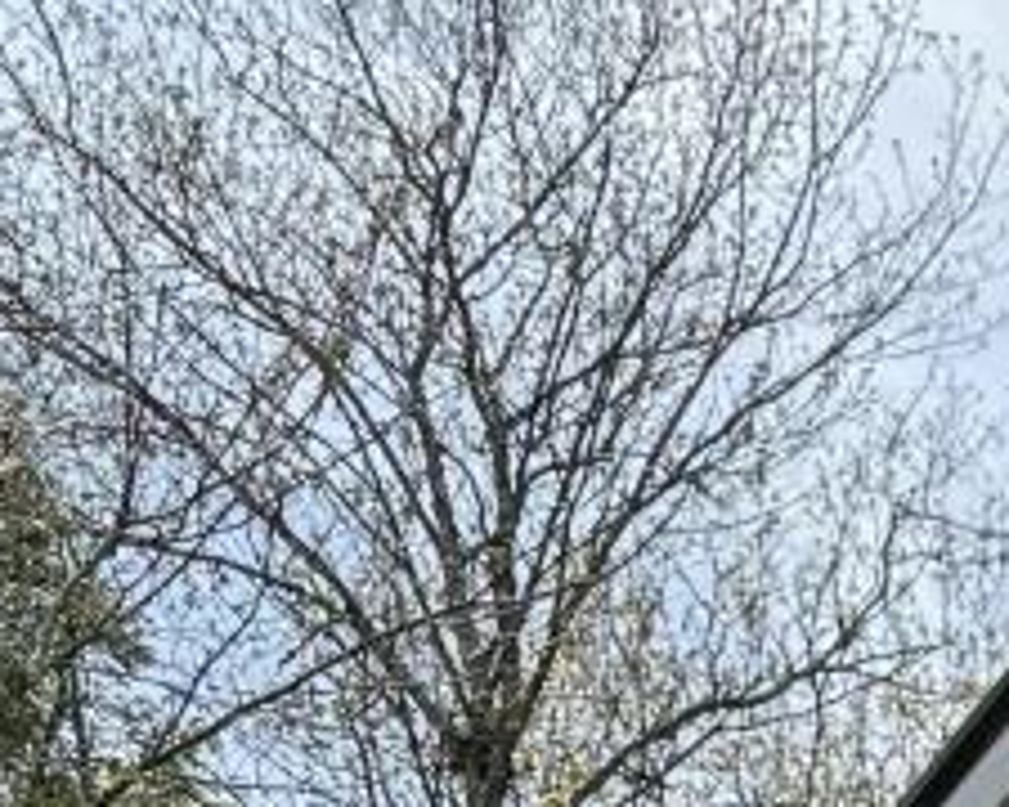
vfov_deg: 6.0
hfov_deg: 8.0
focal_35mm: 208
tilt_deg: -2.2
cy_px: 3510
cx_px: 2960
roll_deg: -2.4
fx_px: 6211
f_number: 1.78
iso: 80
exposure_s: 1/4405
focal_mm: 6.76
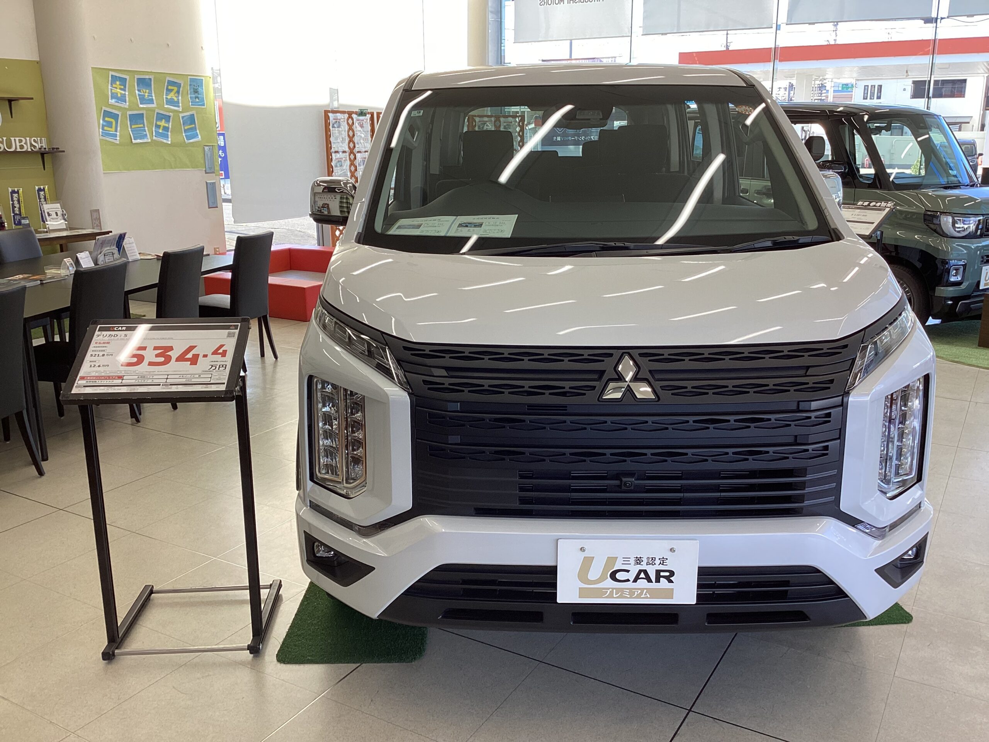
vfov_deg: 45.4
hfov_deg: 58.4
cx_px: 494
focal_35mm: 31
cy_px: 371
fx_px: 886
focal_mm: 3.3
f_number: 2.4
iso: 64
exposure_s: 1/120
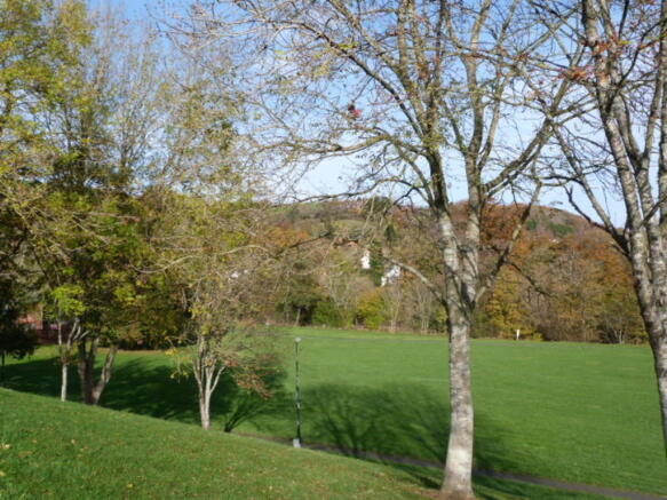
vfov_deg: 41.8
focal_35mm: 34
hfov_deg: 54.0
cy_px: 250
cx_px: 334
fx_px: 655
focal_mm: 6.1
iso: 80
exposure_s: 1/200
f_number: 5.6
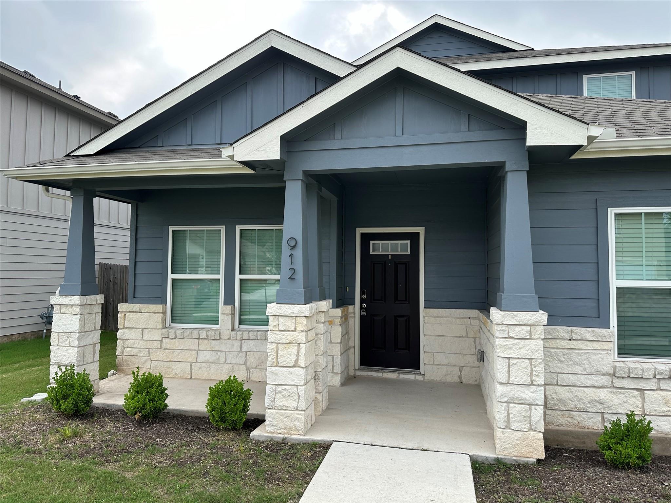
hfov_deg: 71.6
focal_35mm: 24
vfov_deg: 56.8
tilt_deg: +3.3
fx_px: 465
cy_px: 252
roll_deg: -1.0
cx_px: 336
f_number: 1.78
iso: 80
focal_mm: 6.86
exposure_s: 1/1157
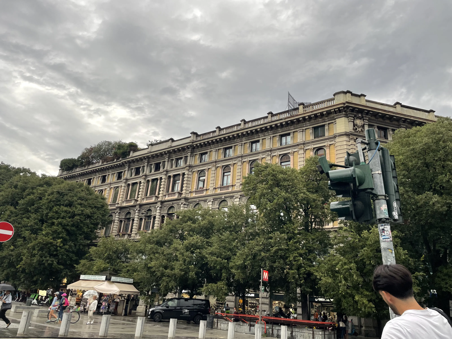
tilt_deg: +22.5
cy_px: 170
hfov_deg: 67.3
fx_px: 339
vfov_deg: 53.1
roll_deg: -3.3
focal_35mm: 26
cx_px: 226
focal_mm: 4.2
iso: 32
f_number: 1.6
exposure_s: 1/190
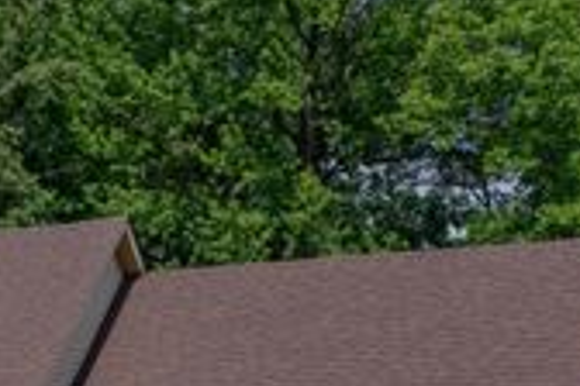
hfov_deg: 20.7
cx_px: -107
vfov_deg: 14.2
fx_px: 1482
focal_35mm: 92
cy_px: 505
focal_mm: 31
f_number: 9
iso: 800
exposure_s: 1/320
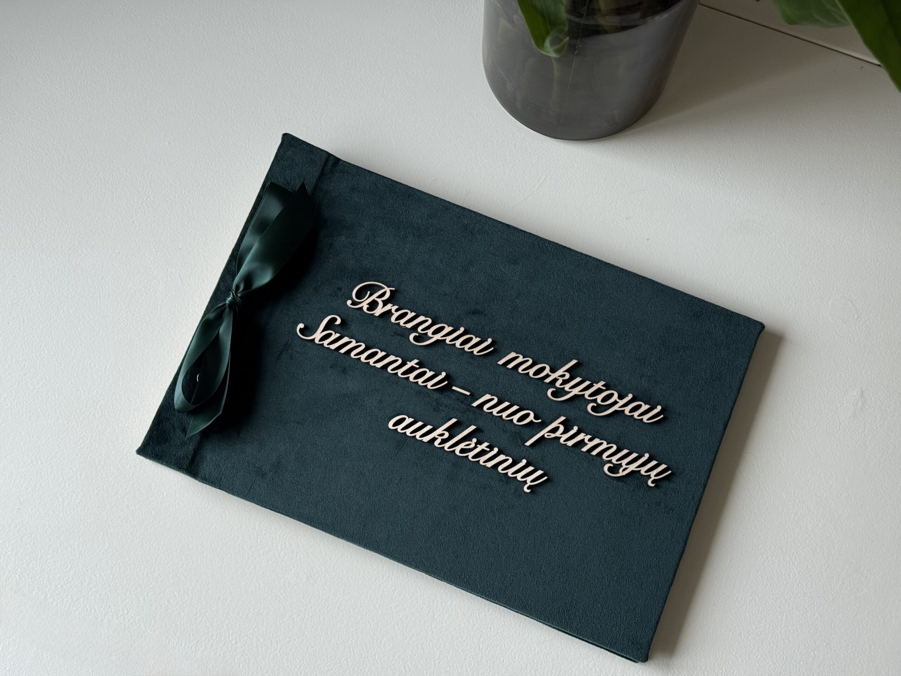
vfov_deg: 30.3
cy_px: 338
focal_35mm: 48
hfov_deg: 39.7
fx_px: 1249
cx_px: 450
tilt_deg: -76.1
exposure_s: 1/175
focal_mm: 6.76
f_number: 1.78
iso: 100
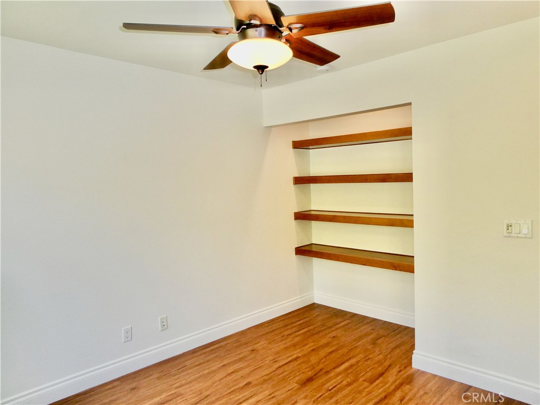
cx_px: 270
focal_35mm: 24
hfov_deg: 71.6
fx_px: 374
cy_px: 202
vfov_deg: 56.8
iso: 250
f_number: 3.3
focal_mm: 4.3
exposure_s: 1/125
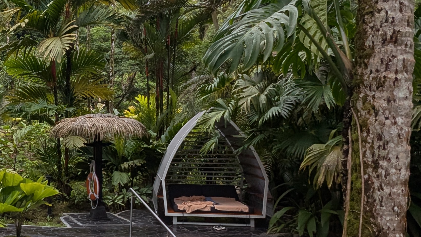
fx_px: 391
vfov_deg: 33.6
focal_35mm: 35
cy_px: 144
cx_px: 52
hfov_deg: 51.0
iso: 27
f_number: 2.2
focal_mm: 1.95
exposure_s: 1/1106
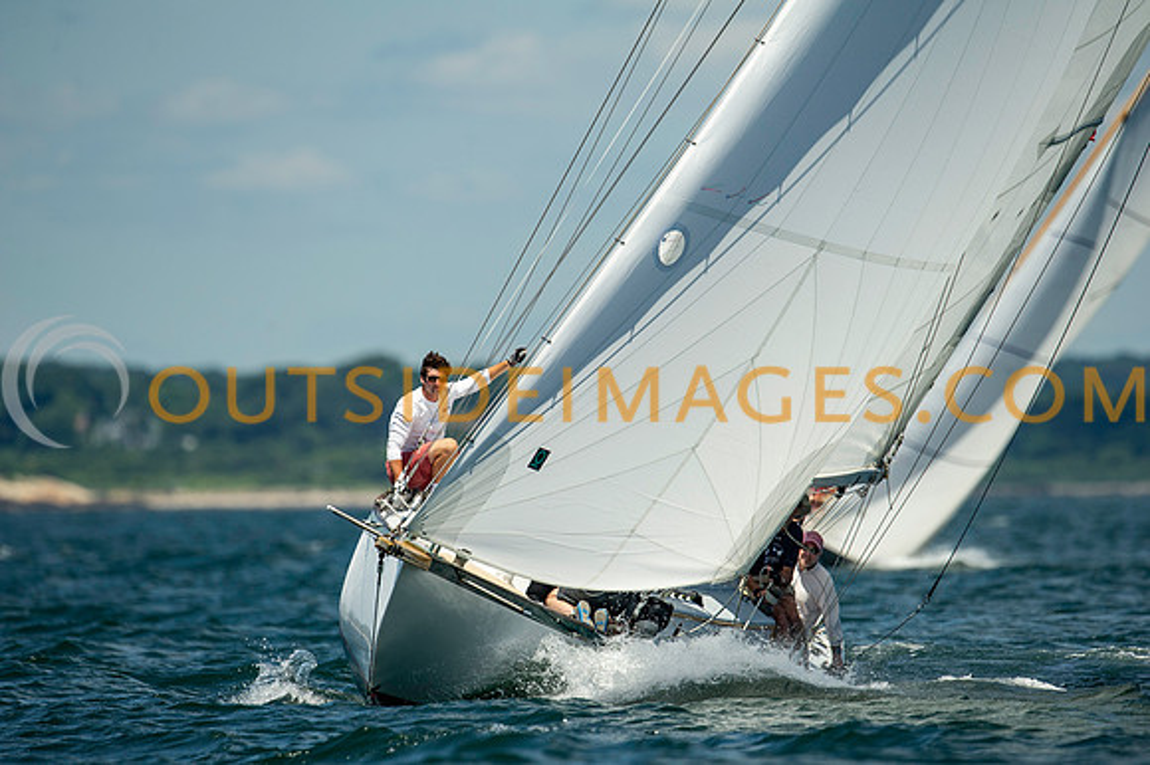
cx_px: 575
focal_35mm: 608
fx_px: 19401
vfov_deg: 2.3
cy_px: 382
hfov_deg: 3.4
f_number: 5
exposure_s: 1/3200
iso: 400
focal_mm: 600
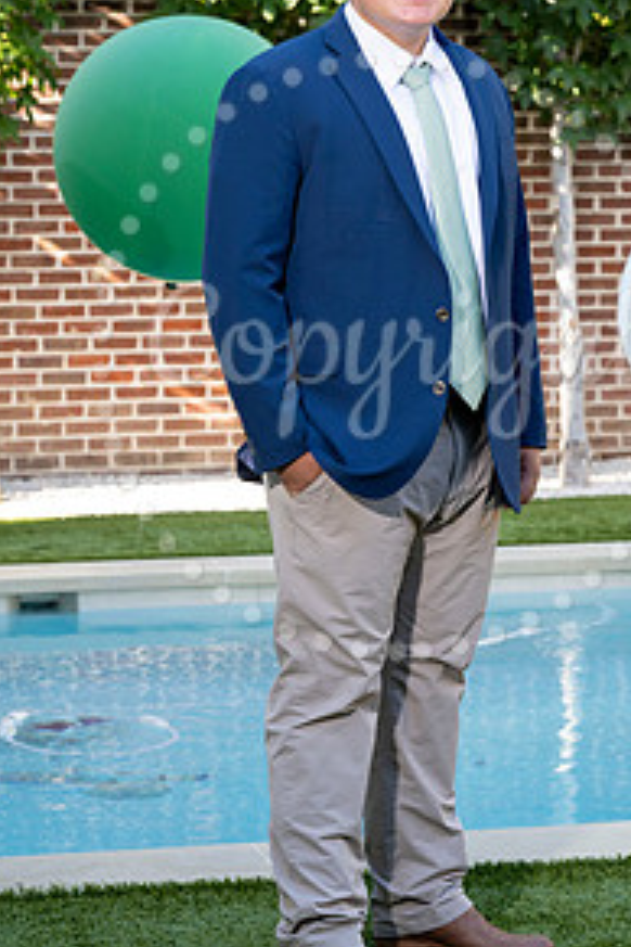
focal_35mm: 116
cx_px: 397
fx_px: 3050
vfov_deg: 17.6
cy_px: 351
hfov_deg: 11.8
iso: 400
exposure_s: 1/200
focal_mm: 75
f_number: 5.6
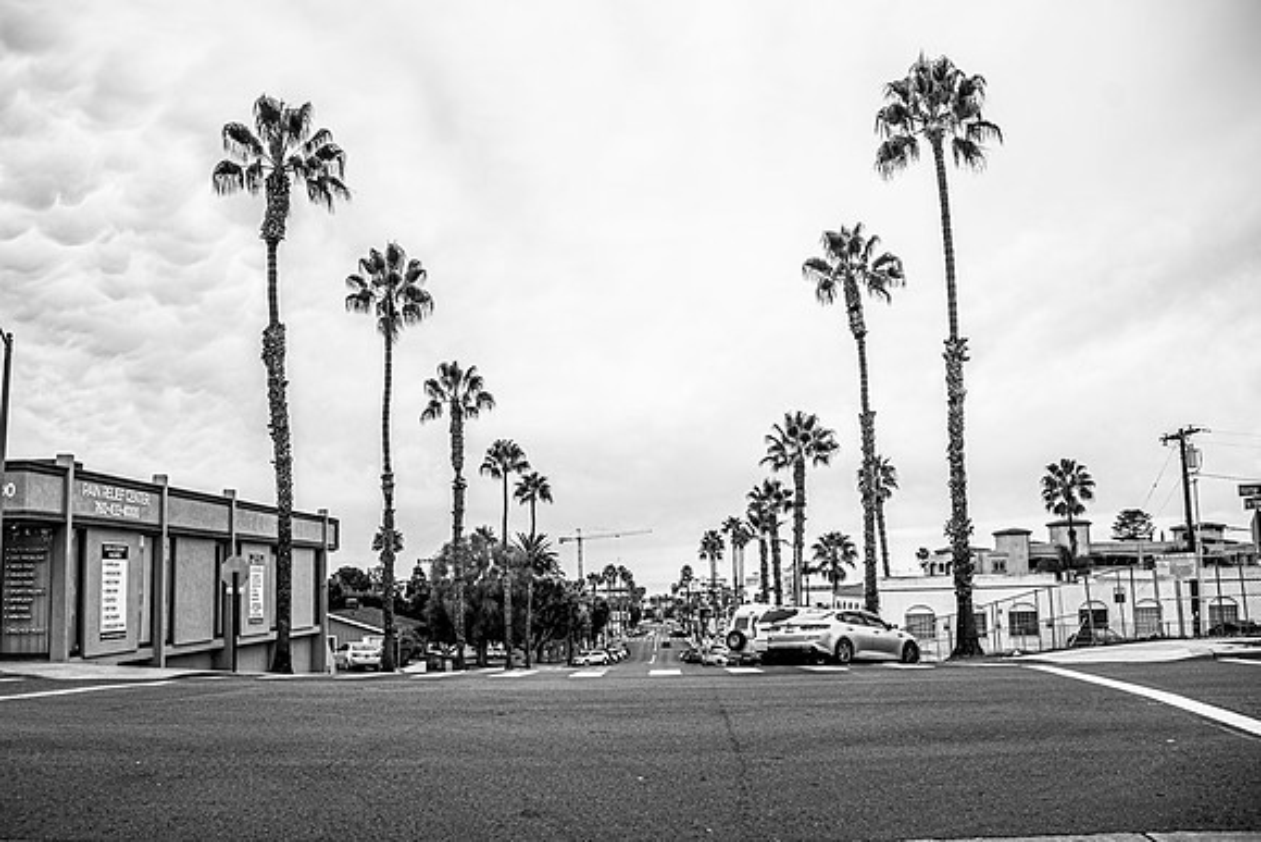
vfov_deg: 45.5
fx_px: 1001
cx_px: 597
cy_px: 466
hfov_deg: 64.4
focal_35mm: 29
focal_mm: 24
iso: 400
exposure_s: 1/1250
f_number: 4
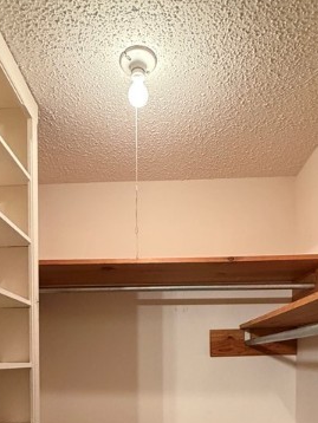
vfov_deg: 53.4
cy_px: 371
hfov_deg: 46.8
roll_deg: +0.1
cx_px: 143
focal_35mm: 30
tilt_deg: -1.1
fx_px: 367
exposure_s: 1/60
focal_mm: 2.22
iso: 640
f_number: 2.2
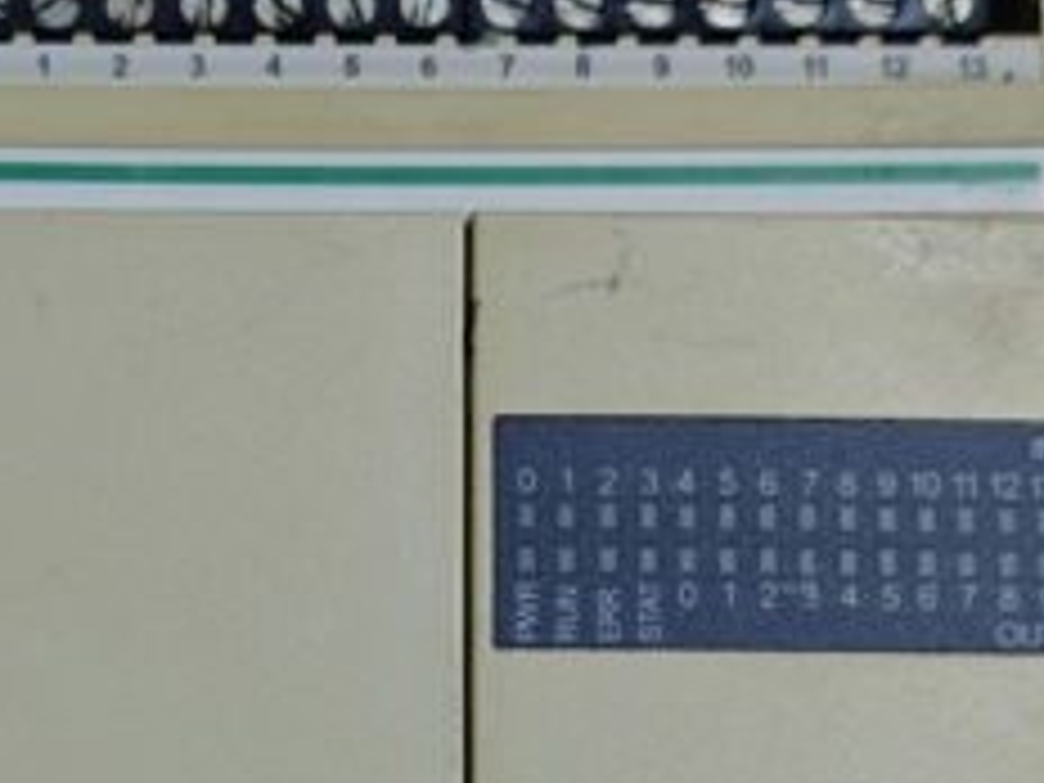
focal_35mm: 97
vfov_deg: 15.2
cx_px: 441
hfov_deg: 20.2
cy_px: 592
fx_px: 2925
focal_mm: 8.72
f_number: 2
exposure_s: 1/50
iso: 500
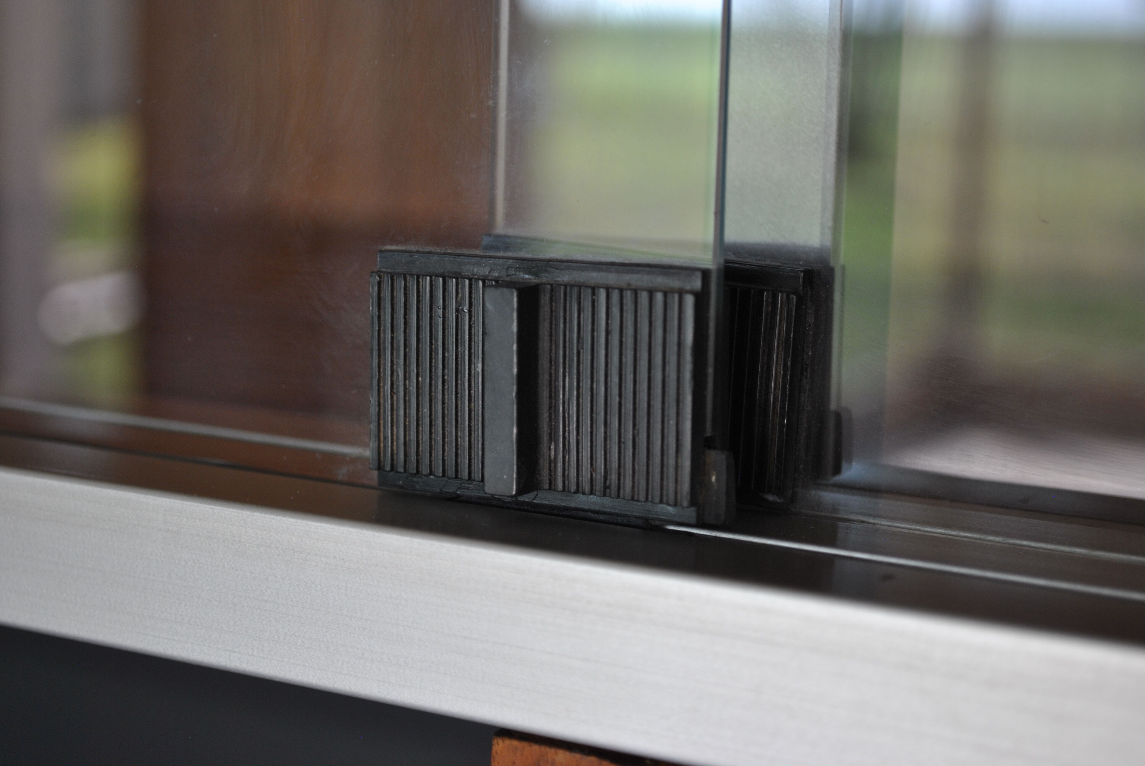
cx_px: 572
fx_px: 2197
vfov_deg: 19.8
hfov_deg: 29.2
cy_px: 383
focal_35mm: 69
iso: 200
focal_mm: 46
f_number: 5.3
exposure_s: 1/50
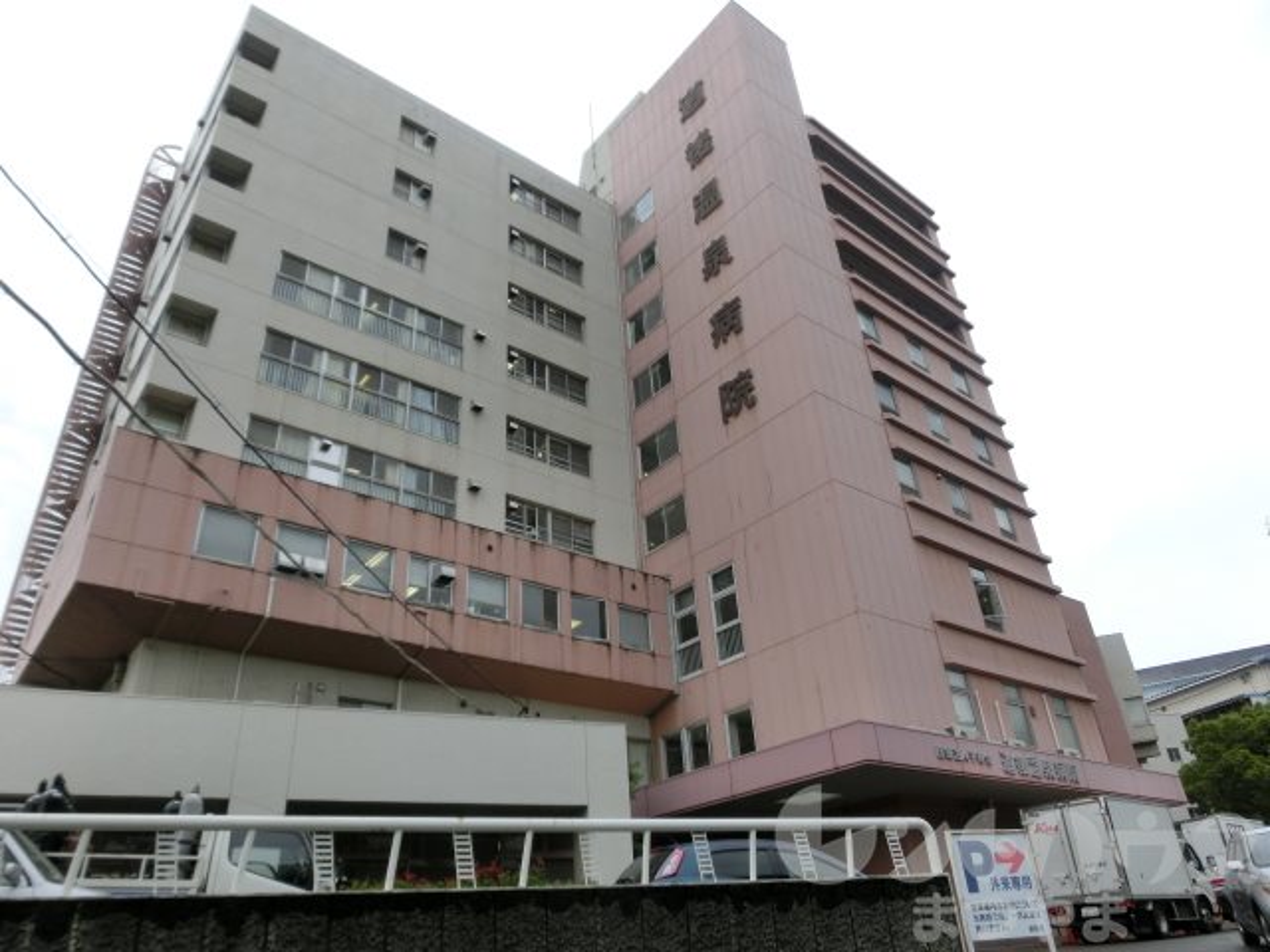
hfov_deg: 71.6
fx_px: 881
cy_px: 476
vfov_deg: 56.8
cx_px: 635
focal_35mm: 24
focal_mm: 4.24
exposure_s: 1/320
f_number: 3
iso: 80
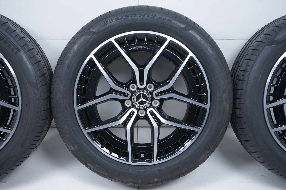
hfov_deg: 43.6
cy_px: 97
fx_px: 357
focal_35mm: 45
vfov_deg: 29.8
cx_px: 142
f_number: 7.1
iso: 250
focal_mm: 43
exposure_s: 1/125
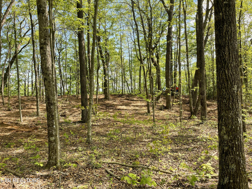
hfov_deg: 69.4
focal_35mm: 25
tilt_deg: -2.0
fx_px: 182
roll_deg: +1.8
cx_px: 126
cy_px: 94
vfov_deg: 54.9
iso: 32
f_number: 1.6
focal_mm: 5.1
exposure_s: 1/653
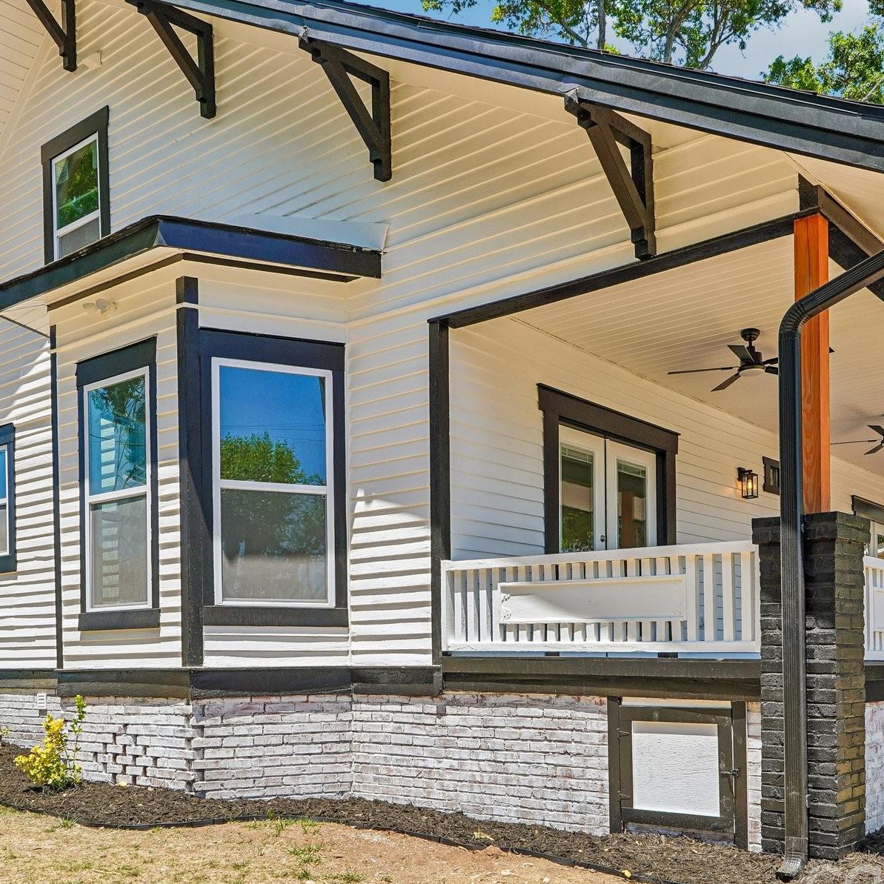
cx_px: 493
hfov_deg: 45.9
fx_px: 1043
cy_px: 435
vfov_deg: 45.9
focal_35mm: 36
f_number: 8
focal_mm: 16.5
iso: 100
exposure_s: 1/60
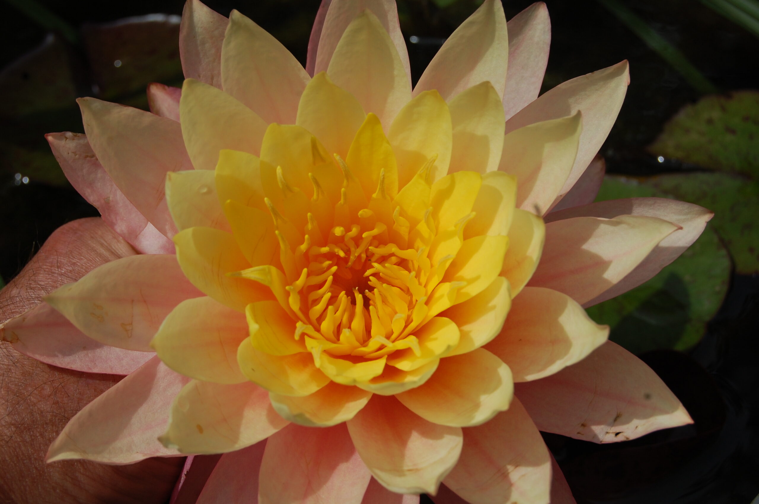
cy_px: 252
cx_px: 380
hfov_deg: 28.1
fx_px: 1517
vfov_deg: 18.9
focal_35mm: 72
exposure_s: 1/500
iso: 200
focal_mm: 48
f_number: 11
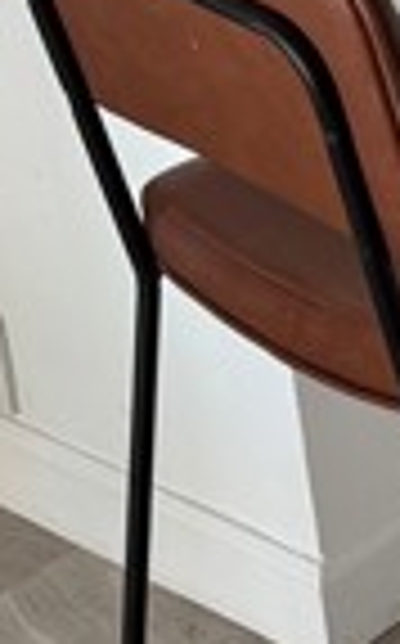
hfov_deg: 8.6
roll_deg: -1.3
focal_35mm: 114
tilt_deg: -14.9
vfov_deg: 16.9
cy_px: -275
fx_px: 1994
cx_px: 1366
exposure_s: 1/120
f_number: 1.78
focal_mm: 6.76
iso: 160
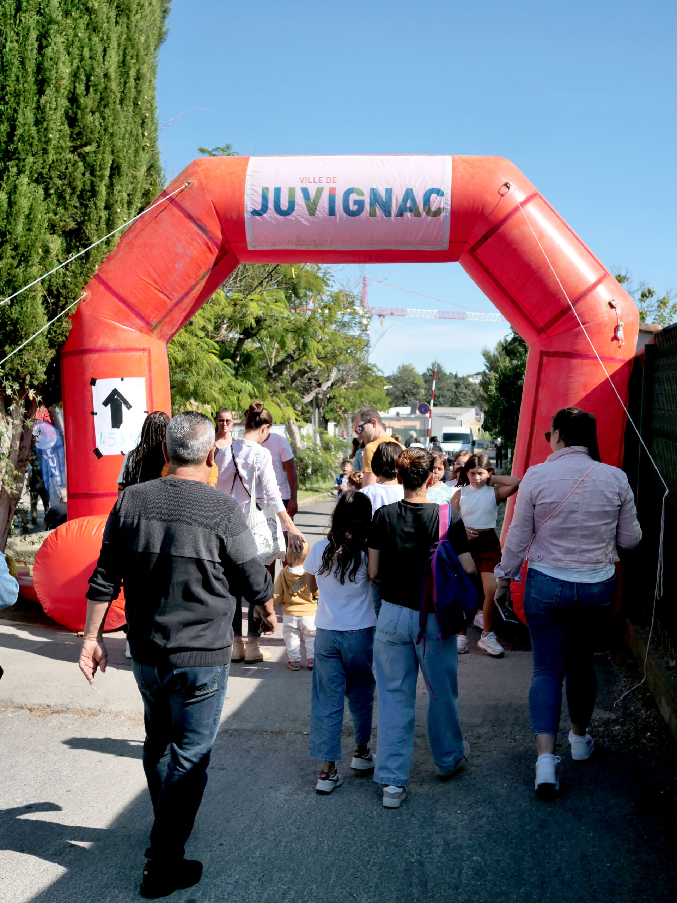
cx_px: 338
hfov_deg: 36.0
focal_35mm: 40
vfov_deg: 46.8
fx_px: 1043
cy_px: 452
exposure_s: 1/2500
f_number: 4
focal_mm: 20
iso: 200
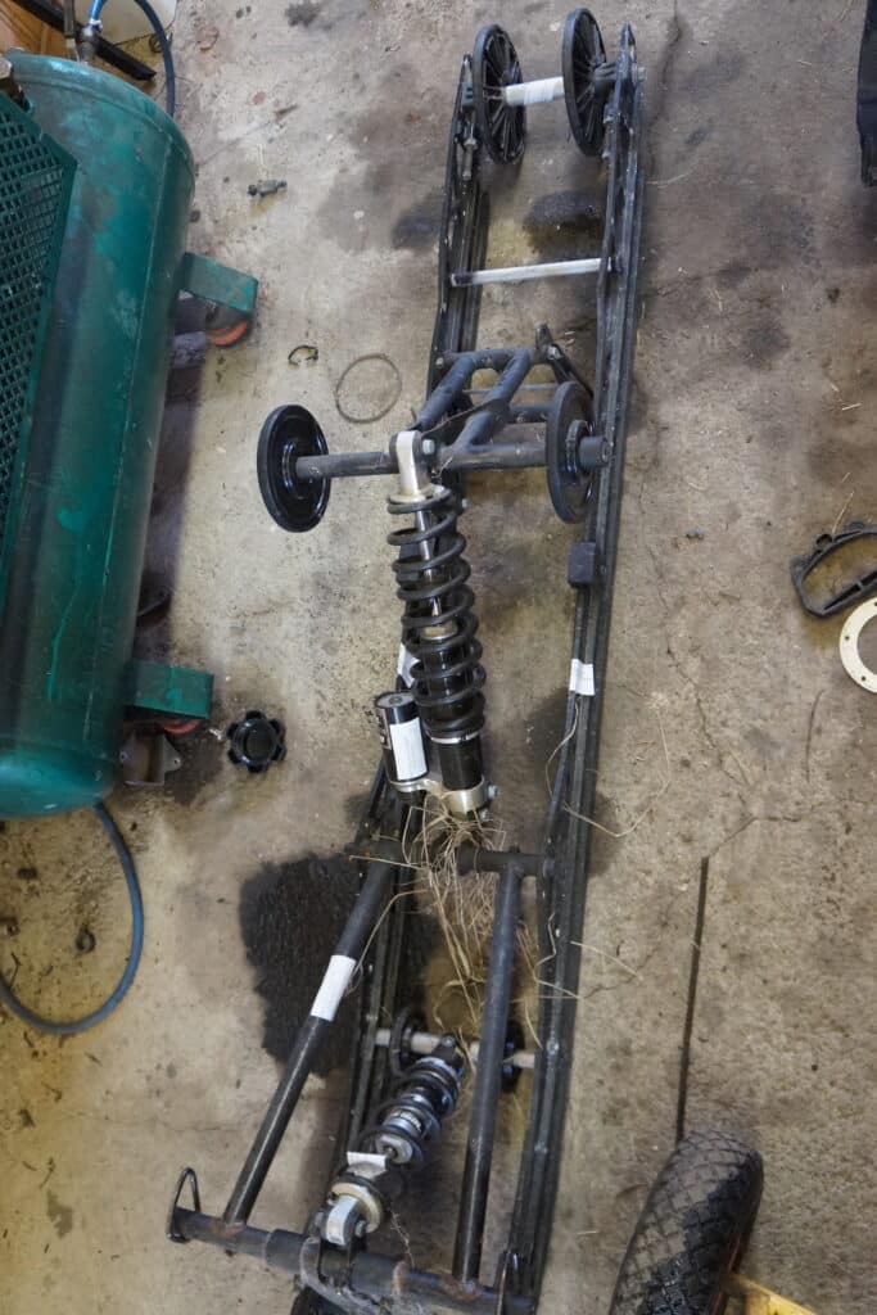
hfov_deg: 43.6
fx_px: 1096
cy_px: 658
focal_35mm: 30
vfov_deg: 61.9
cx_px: 438
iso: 3200
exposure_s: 1/60
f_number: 3.5
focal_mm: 20
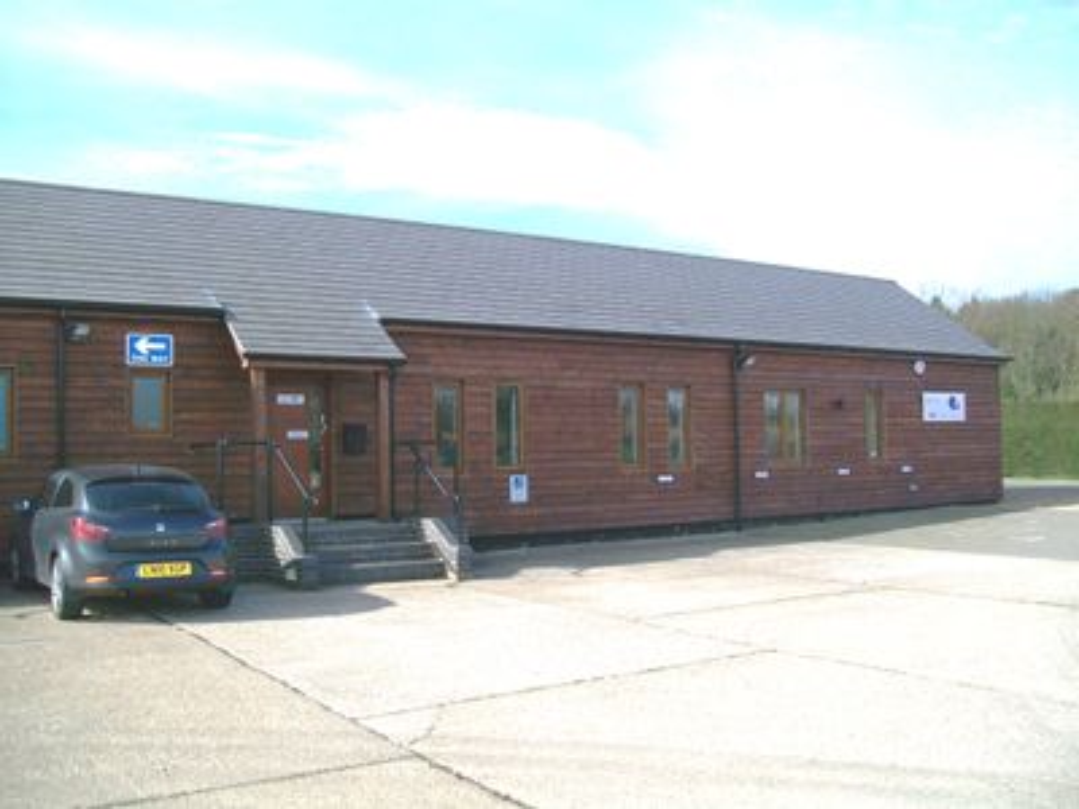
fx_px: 1060
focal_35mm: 34
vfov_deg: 41.8
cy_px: 404
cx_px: 540
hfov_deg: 54.0
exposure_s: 1/640
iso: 64
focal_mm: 6.1
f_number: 2.7
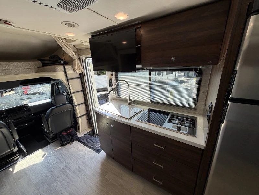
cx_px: 130
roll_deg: +1.7
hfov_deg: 102.1
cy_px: 98
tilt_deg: -19.5
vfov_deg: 85.7
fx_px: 105
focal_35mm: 14
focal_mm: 2.22
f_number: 2.2
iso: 80
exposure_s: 1/121
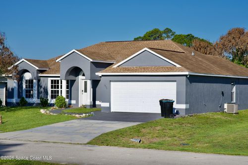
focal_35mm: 85
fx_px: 585
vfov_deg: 16.1
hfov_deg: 23.9
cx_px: 124
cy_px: 82
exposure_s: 1/1250
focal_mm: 85
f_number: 9
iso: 200
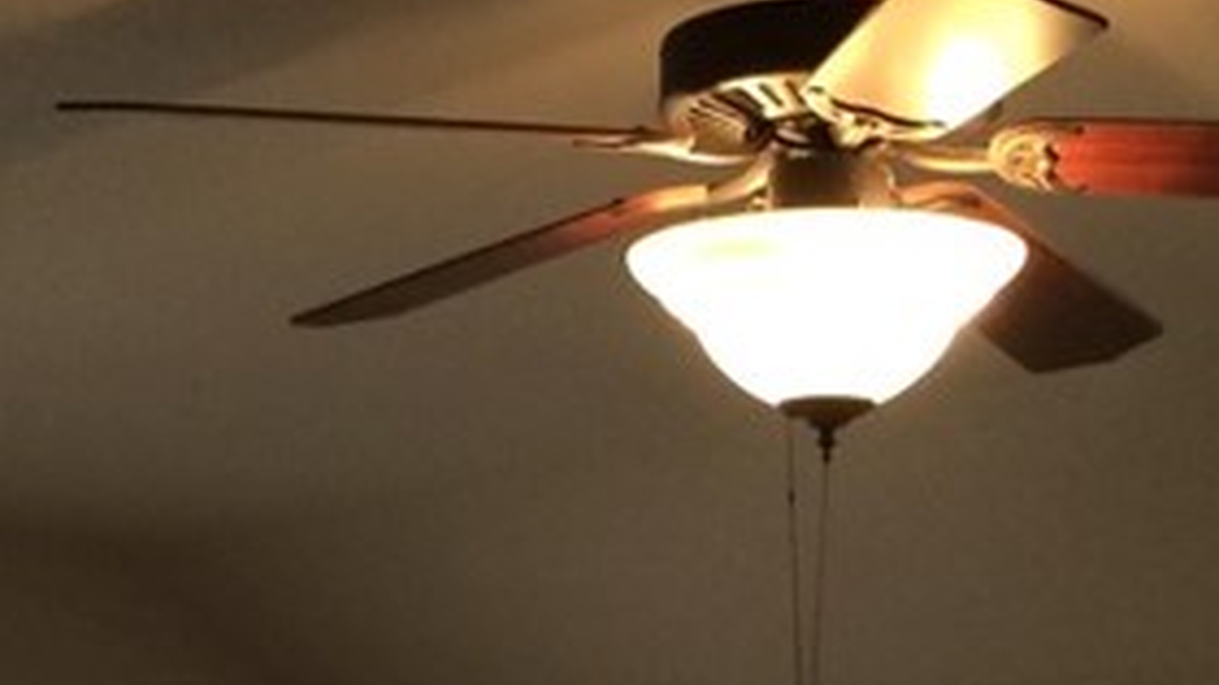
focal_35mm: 119
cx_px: 607
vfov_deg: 9.6
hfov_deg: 18.0
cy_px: 1270
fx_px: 3846
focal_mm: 4.12
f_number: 2.2
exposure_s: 1/30
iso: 100
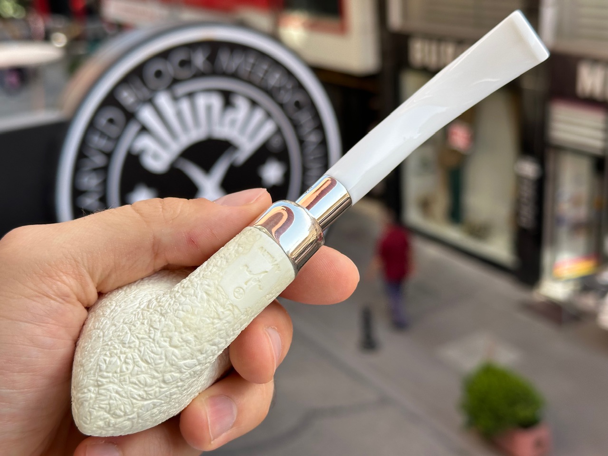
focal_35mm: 48
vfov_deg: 30.3
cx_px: 304
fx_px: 843
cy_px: 228
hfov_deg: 39.7
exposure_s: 1/745
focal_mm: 6.86
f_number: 1.78
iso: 64
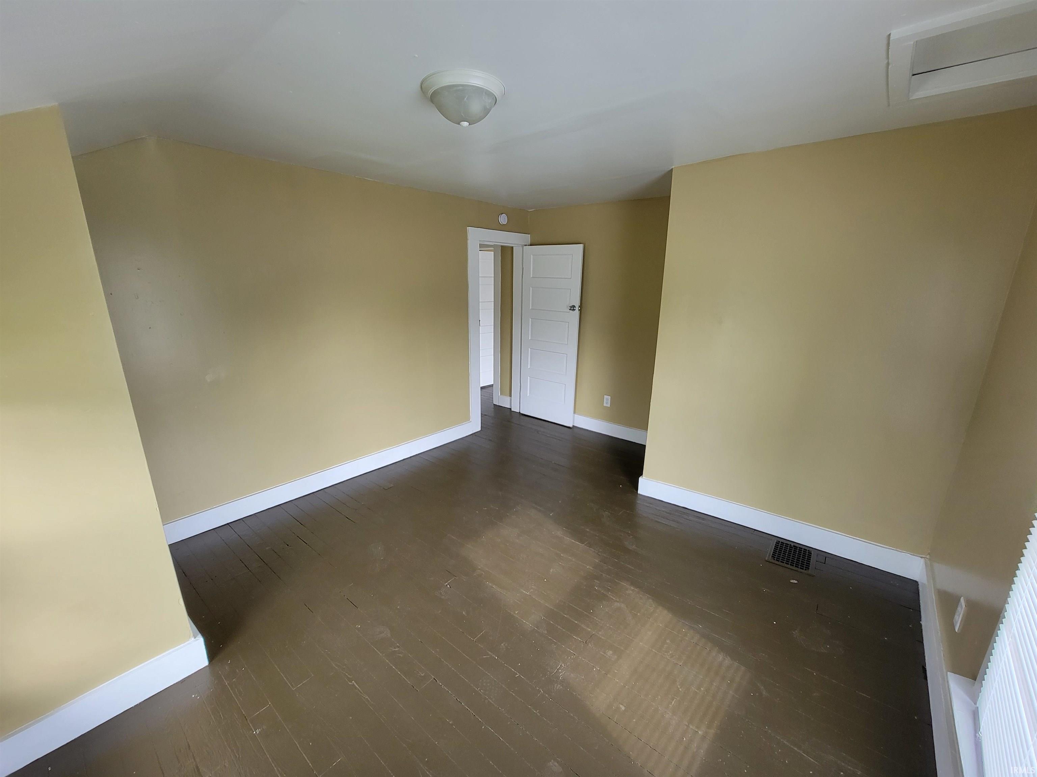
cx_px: 518
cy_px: 388
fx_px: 389
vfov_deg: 89.9
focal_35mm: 13
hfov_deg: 106.2
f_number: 2.2
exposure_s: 1/60
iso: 125
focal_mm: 2.2
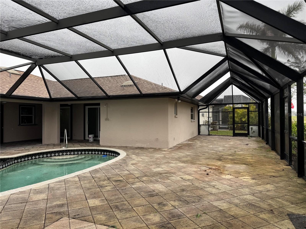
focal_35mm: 24
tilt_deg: +0.6
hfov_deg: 71.6
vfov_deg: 56.8
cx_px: 153
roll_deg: +0.7
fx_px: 212
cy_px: 114
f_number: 1.78
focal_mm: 6.76
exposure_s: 1/842
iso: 80
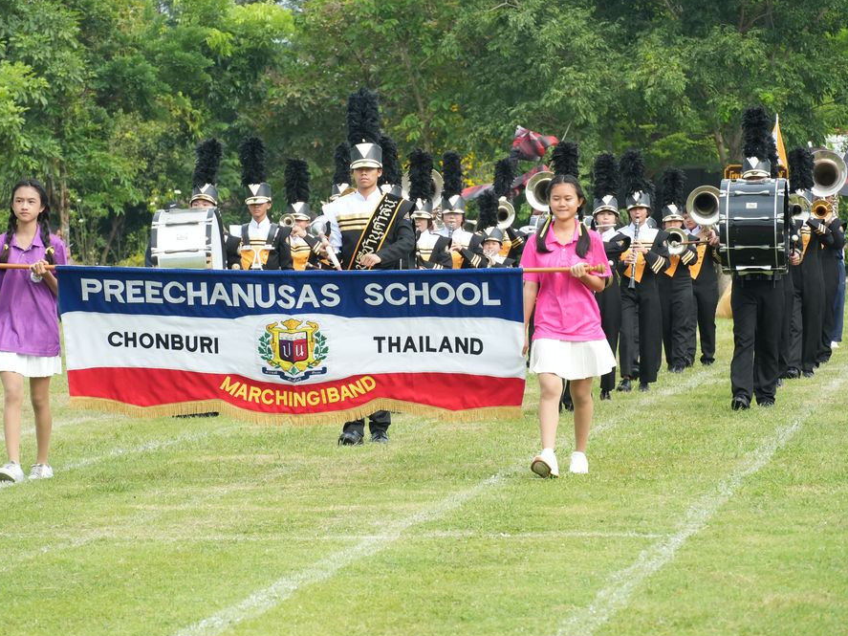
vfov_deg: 9.2
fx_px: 3944
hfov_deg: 12.3
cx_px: 363
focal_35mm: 161
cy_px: 287
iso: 1250
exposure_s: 1/1250
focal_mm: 88
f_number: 5.6
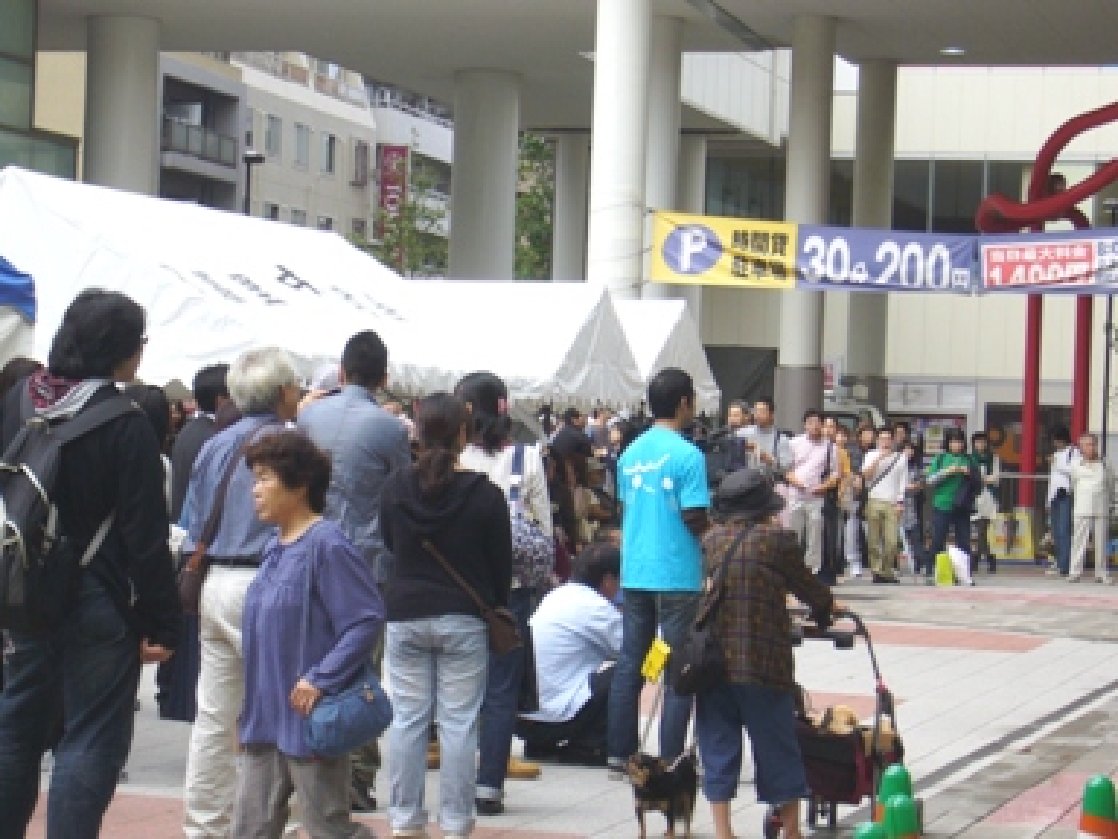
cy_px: 420
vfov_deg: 15.2
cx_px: 559
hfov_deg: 20.2
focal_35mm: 97
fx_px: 3133
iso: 80
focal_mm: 16.1
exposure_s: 1/250
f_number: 4.8
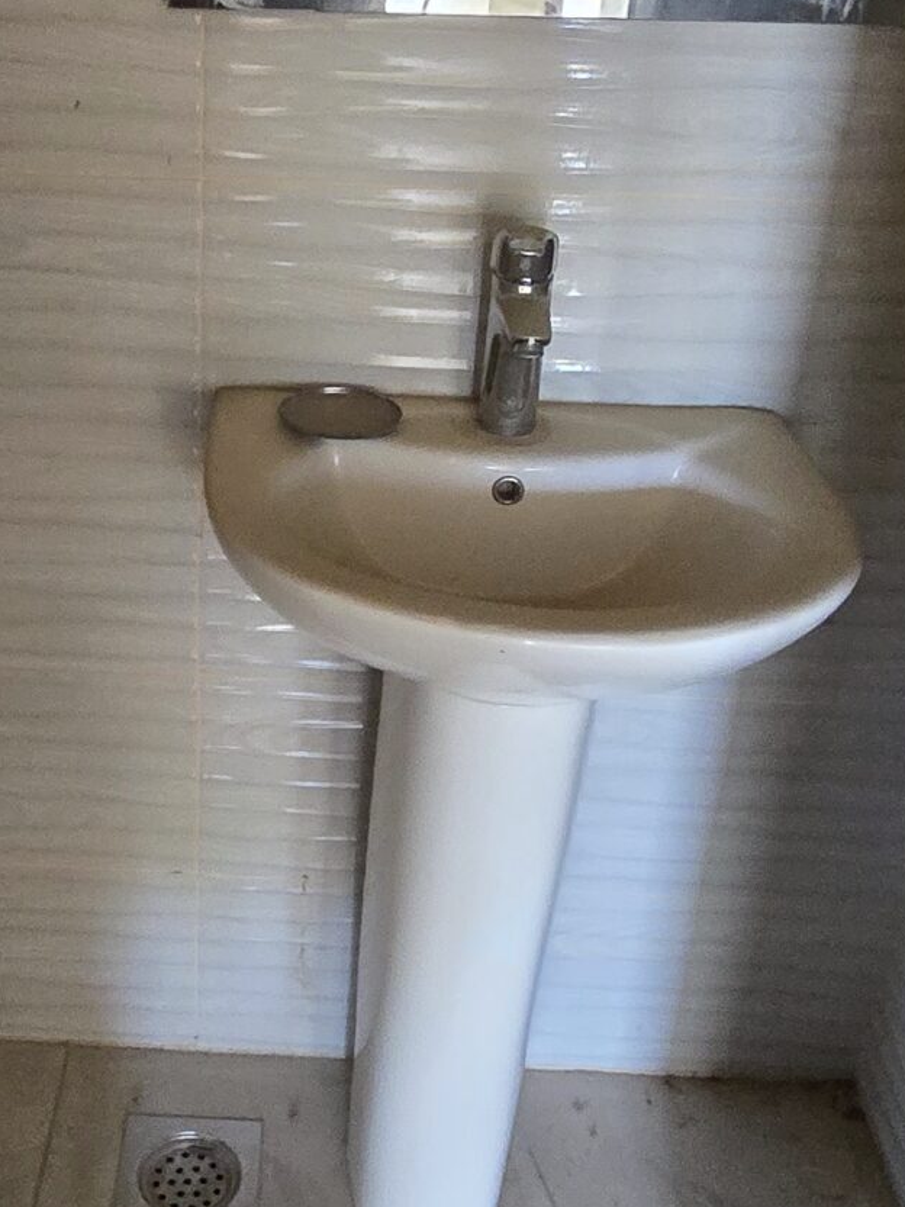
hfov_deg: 35.2
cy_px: 500
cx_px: 229
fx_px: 1394
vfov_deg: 46.6
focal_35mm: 40
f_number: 2.2
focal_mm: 2.2
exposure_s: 1/50
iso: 640
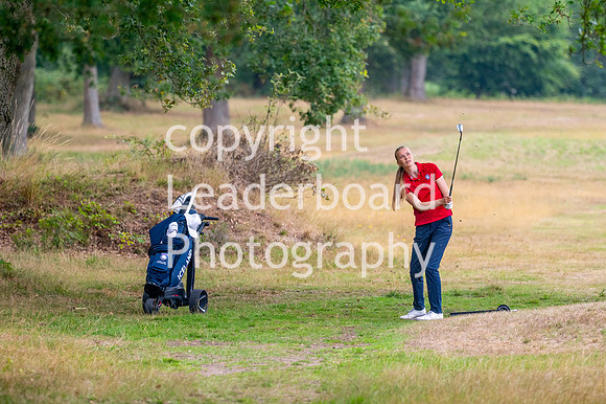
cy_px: 202
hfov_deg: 4.6
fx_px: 7570
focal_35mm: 450
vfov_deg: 3.1
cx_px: 303
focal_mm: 300
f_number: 4
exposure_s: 1/1250
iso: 400
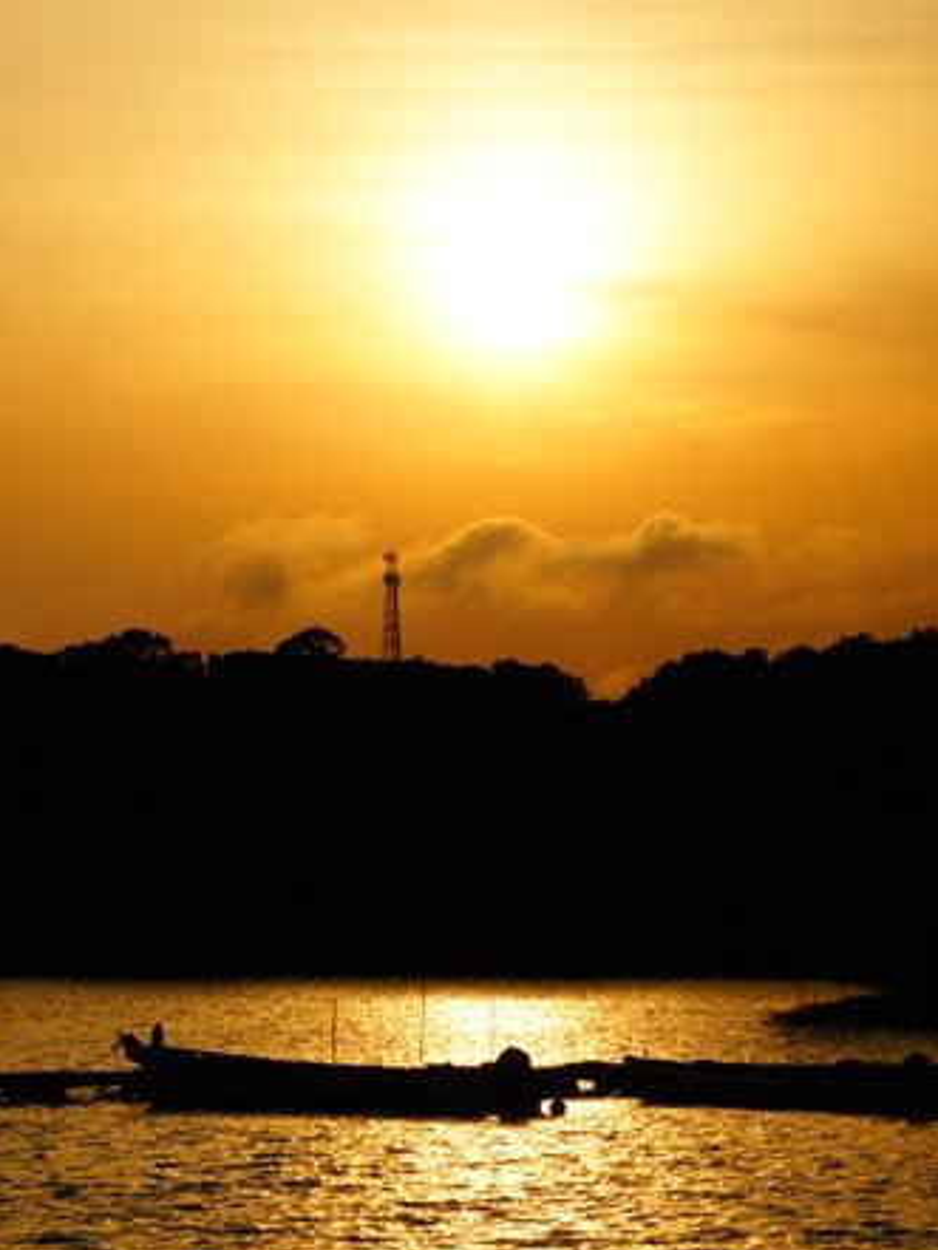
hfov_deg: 9.5
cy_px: 660
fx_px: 5670
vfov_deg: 12.6
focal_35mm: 157
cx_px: 469
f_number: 10
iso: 200
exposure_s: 1/1600
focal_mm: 96
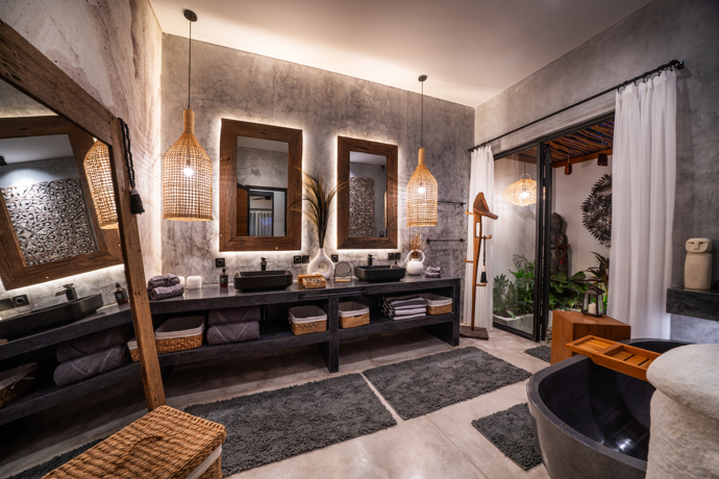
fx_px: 240
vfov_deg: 90.0
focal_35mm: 12
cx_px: 360
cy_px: 240
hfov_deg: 112.6
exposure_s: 1
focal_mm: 12
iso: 100
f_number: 8
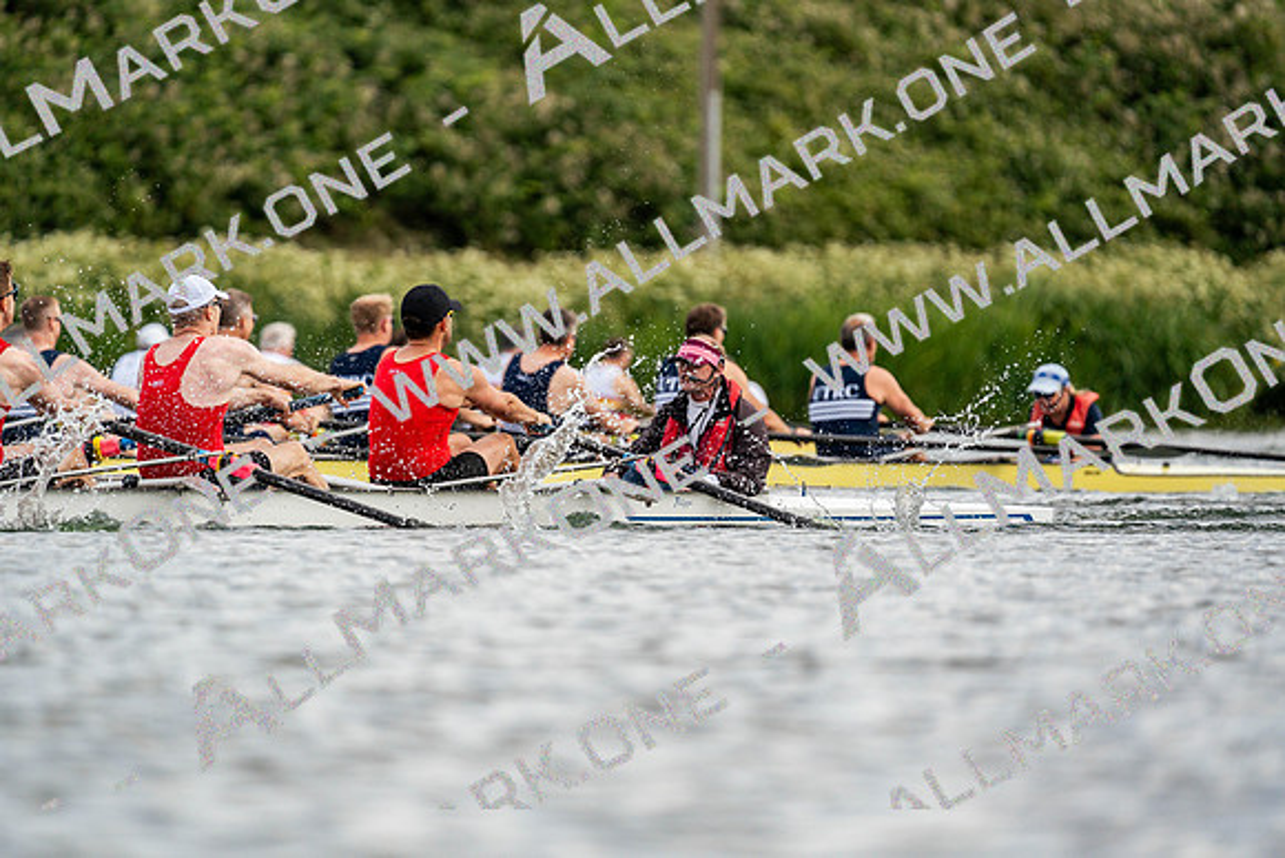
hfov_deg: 3.4
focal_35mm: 600
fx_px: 21421
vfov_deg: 2.3
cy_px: 429
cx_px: 642
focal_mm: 600
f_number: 6.3
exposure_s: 1/2000
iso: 400
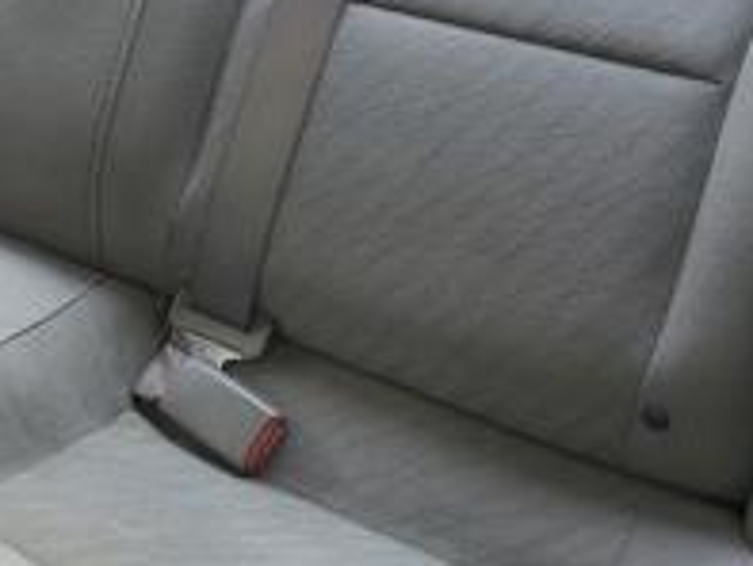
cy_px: 69
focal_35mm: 64
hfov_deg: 28.2
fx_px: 1393
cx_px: -19
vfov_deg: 22.5
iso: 214
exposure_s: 1/120
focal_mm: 4.68
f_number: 1.7
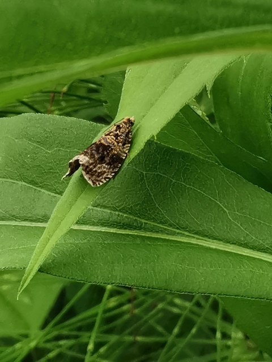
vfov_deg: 24.1
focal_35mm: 81
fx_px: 849
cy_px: 181
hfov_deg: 18.2
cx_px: 136
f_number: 2.2
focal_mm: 2.26
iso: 50
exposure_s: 1/278
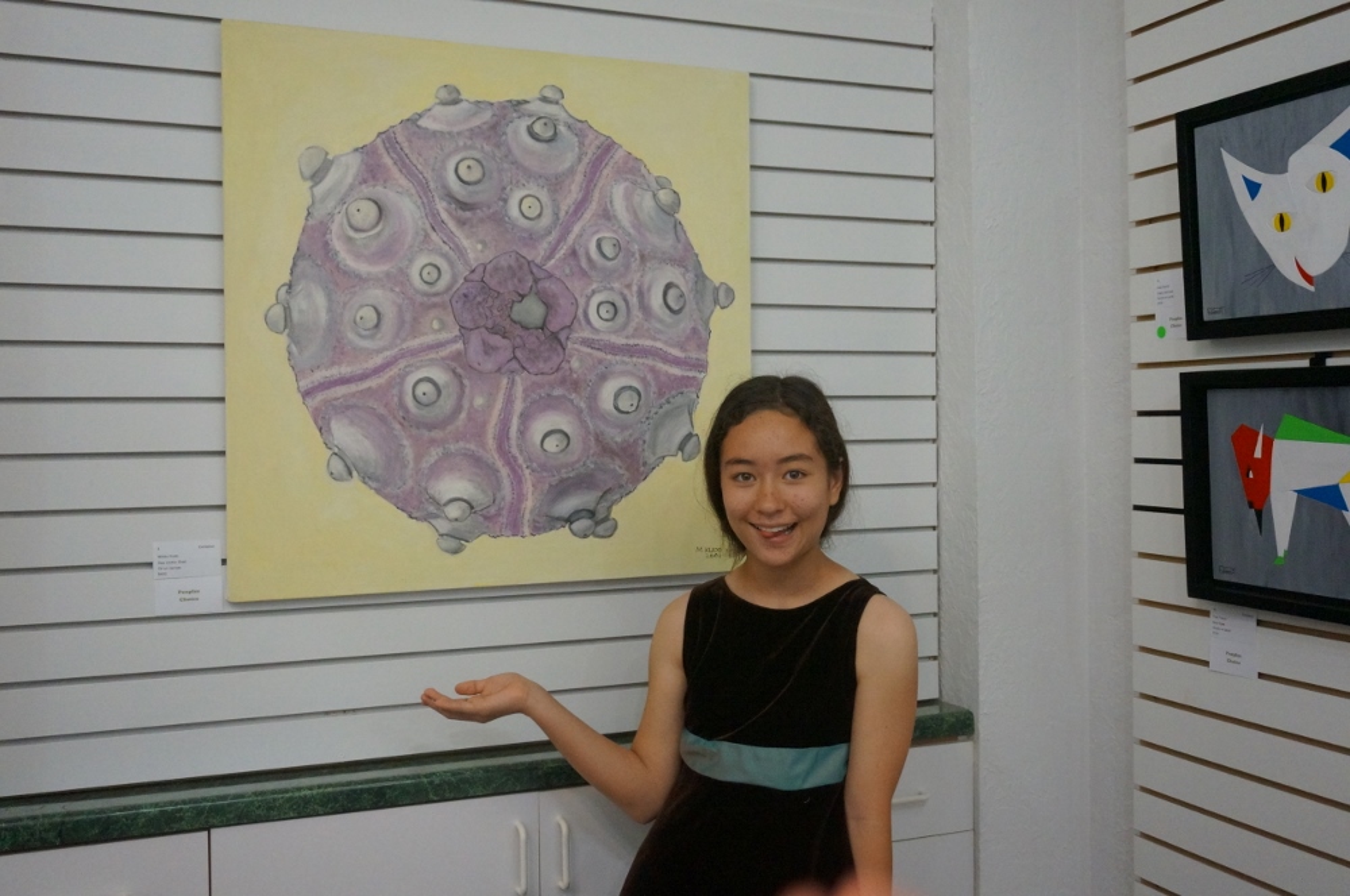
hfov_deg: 55.2
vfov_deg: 38.3
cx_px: 675
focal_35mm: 34
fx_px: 1292
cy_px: 448
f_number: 4.5
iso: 3200
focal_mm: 23
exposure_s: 1/100
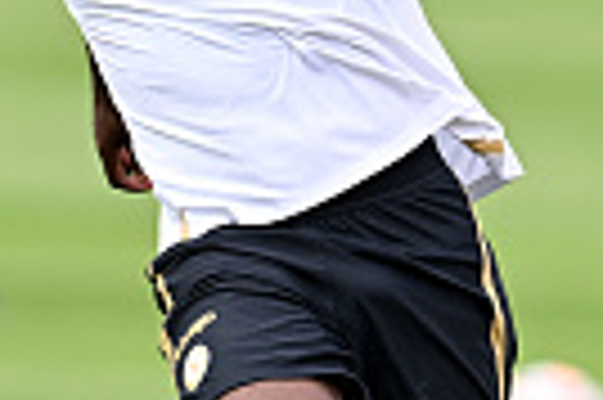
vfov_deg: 0.8
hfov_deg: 1.2
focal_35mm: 1777
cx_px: 342
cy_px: 184
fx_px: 29728
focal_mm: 400
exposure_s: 1/2000
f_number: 3.5
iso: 400
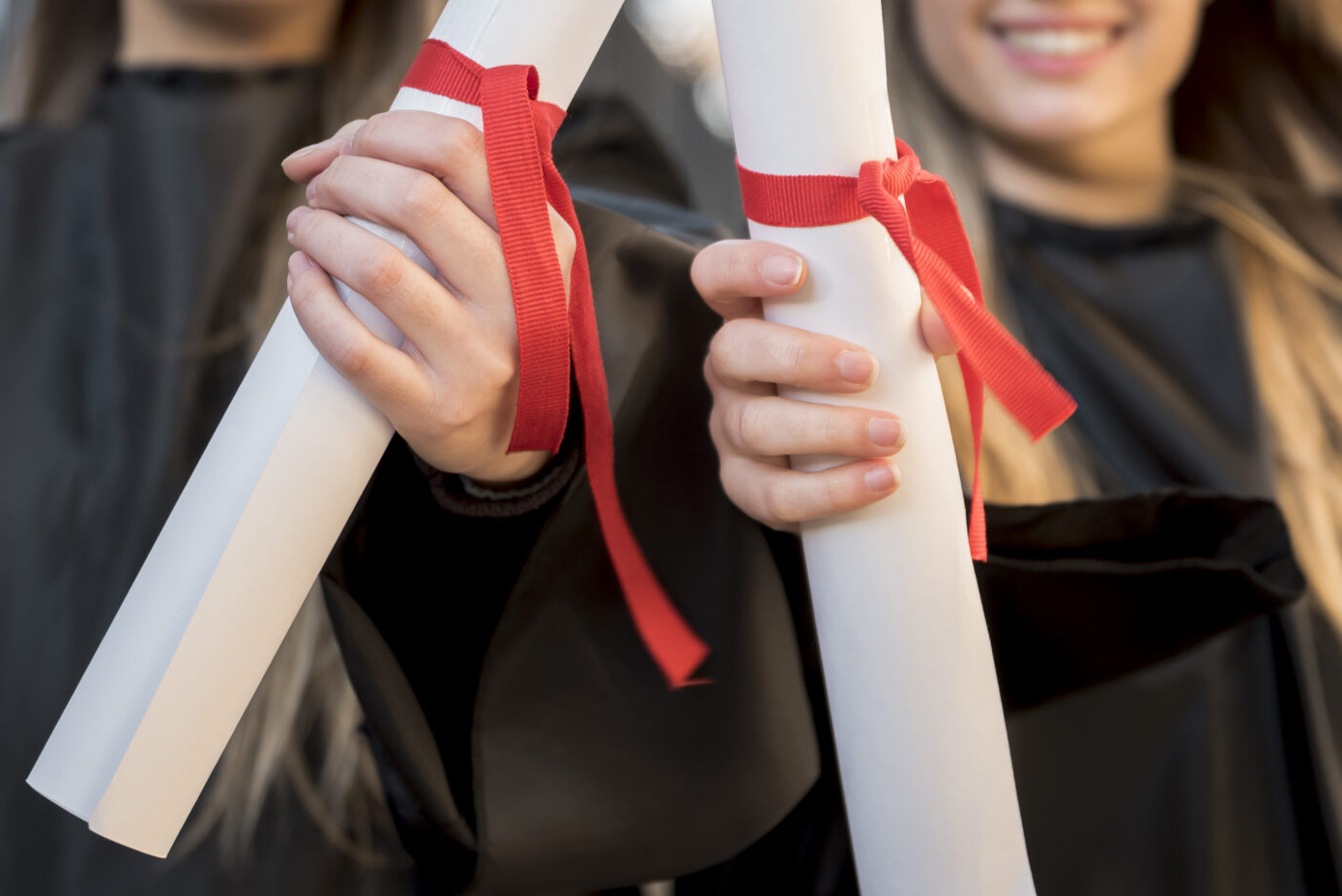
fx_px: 3989
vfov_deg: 12.7
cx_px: 606
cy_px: 165
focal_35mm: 107
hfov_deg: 19.1
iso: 250
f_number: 2.8
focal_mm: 58
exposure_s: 1/160
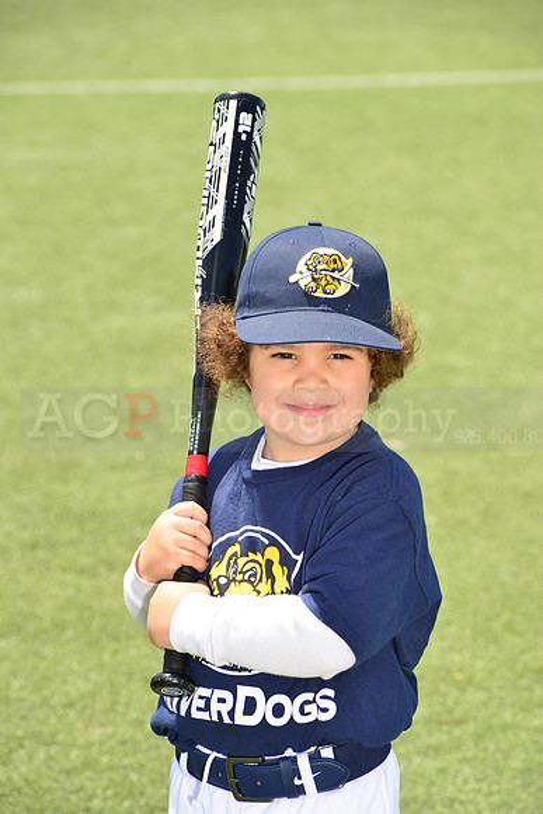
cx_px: 272
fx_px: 4183
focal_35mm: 185
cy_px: 407
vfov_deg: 11.1
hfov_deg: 7.4
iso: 250
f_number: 11
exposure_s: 1/250
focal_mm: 185
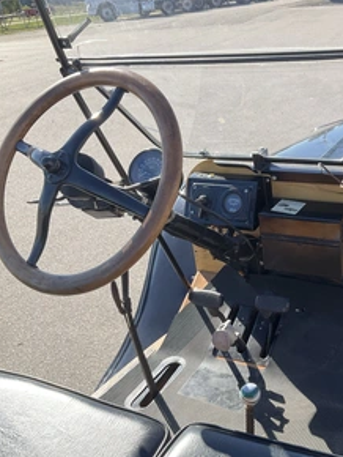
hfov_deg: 35.2
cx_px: 258
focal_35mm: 40
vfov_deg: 46.8
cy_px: 233
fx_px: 528
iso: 25
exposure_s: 1/997
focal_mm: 3
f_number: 1.8
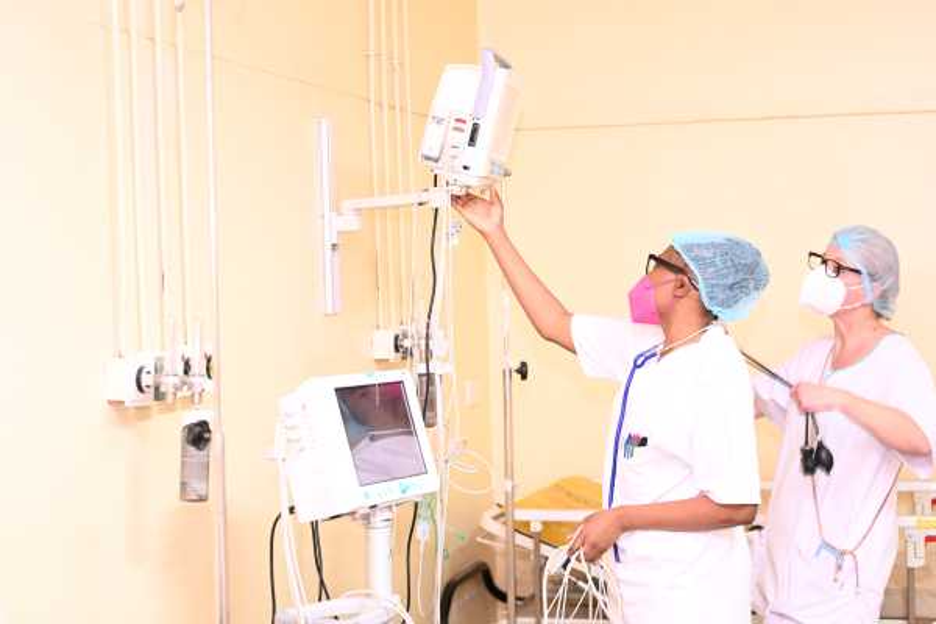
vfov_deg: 19.5
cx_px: 468
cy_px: 312
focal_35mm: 70
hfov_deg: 28.8
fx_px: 1820
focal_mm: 70
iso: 3200
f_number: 2.8
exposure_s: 1/80
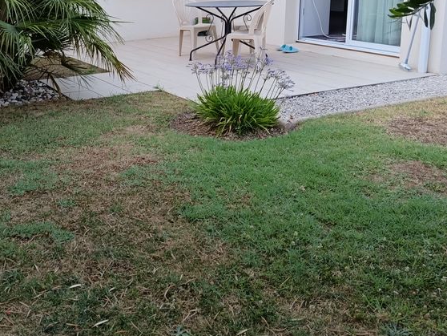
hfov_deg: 43.1
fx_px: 556
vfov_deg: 33.0
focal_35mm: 43
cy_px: 89
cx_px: 142
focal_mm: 5.24
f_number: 1.7
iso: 125
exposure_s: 1/100
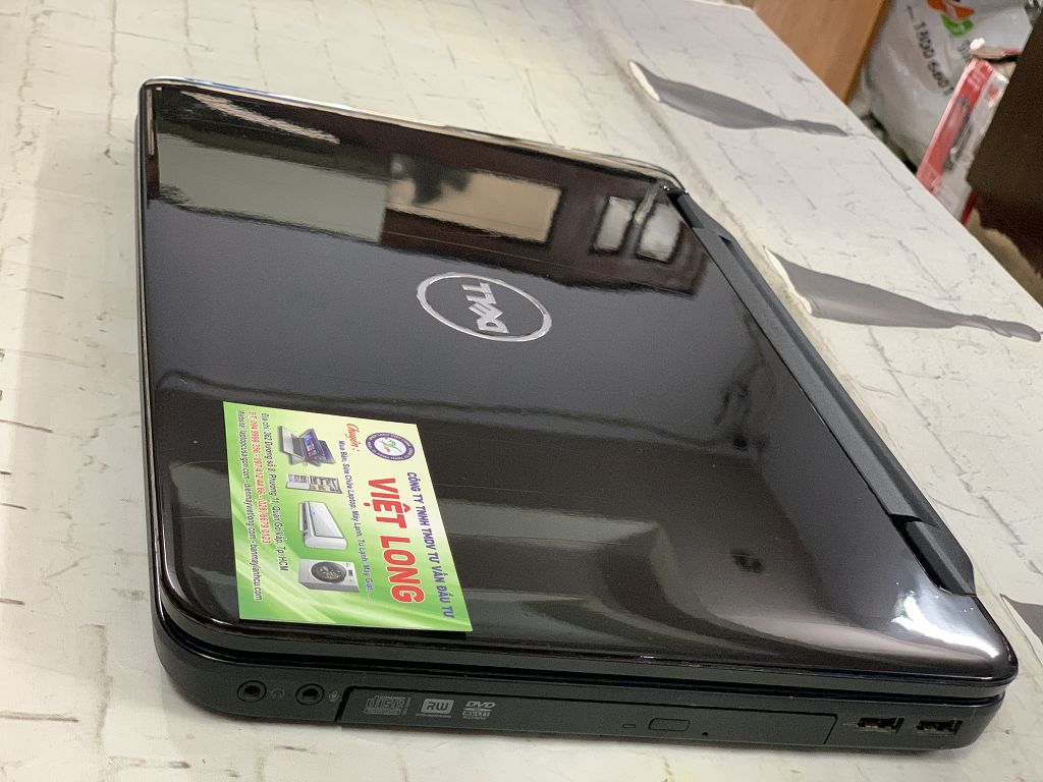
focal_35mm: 52
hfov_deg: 36.8
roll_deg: -17.4
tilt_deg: -28.3
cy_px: 391
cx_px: 522
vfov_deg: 28.0
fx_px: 1567
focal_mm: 6
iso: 250
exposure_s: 1/50
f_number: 2.4
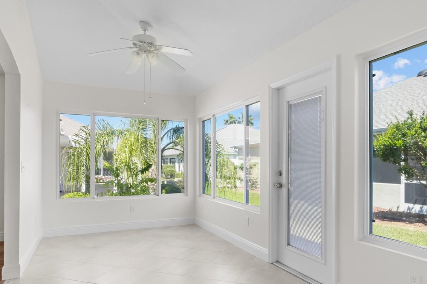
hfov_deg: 73.6
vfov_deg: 52.9
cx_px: 230
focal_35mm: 24
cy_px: 163
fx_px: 285
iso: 400
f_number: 9
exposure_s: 1/13
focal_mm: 17
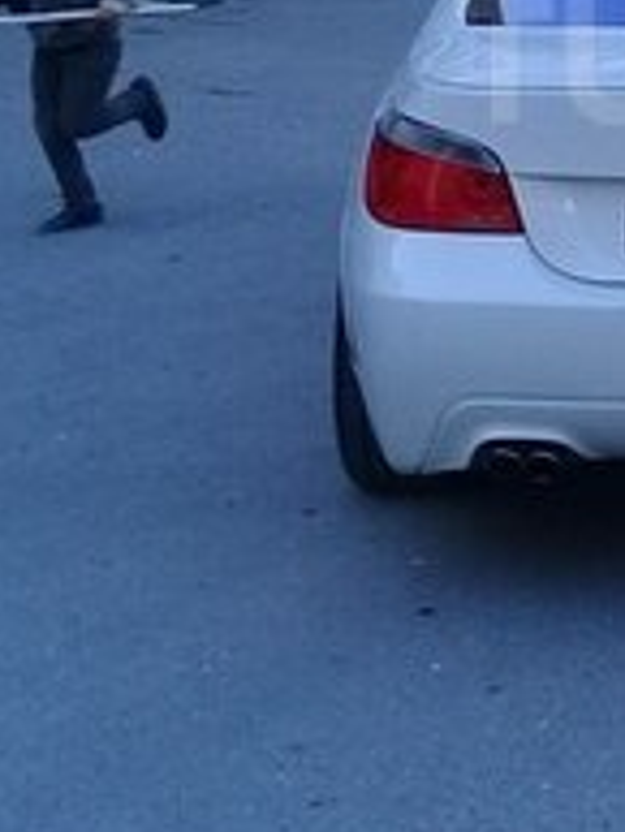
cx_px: 897
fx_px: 2549
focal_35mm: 106
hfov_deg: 13.3
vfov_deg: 18.2
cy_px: 58
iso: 50
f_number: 2.2
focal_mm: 3.3
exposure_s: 1/270
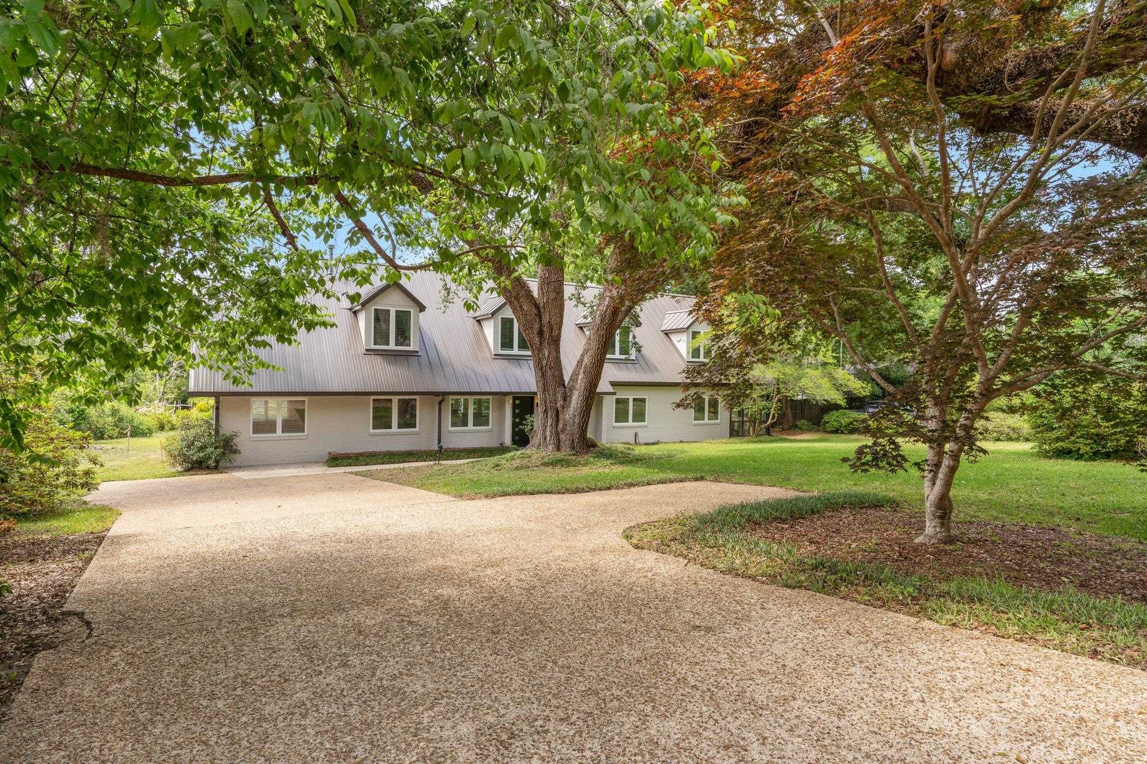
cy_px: 382
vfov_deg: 64.5
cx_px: 574
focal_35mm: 19
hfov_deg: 86.9
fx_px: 605
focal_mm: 19
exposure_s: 1/40
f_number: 9
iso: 100
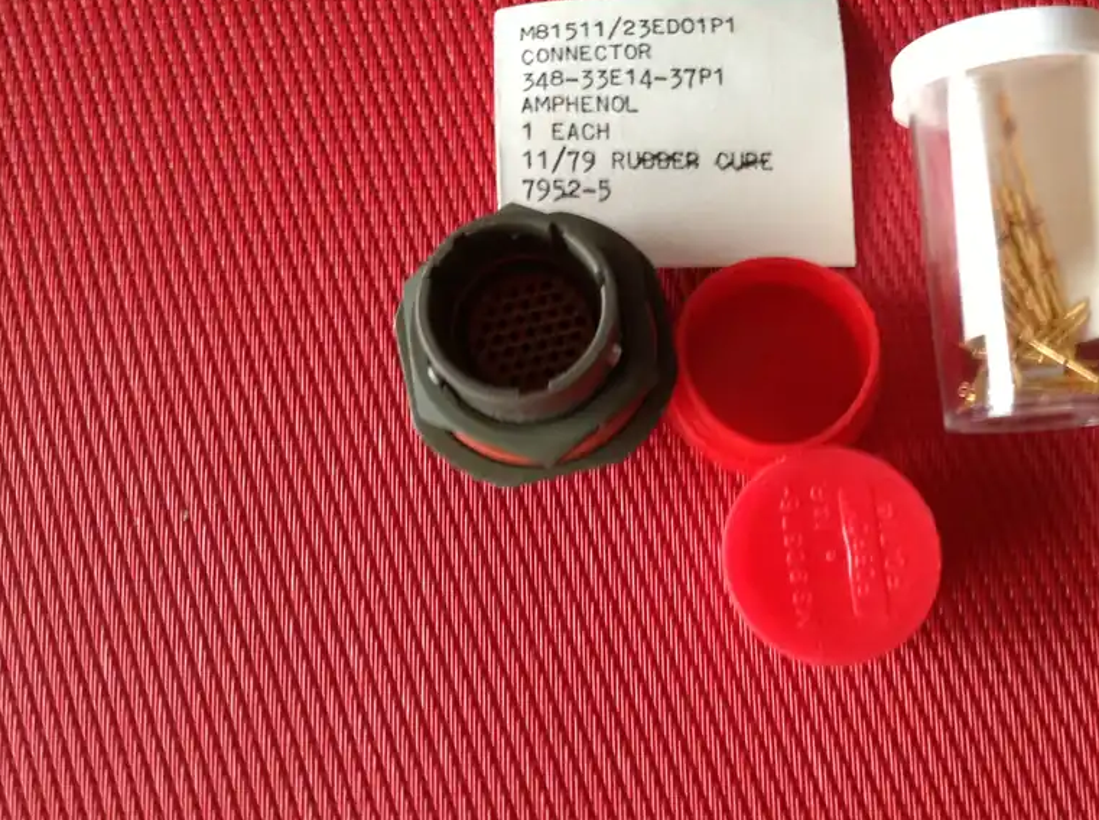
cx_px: 676
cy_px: 344
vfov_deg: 31.4
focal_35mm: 46
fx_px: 1458
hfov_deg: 41.1
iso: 160
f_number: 2.4
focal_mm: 4.28
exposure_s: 1/15
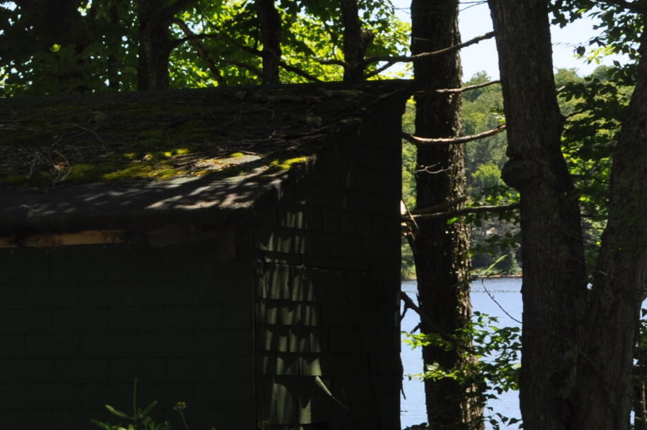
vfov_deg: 9.7
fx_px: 2524
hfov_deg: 14.1
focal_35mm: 141
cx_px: -162
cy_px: 420
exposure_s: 1/200
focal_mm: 29
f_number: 7.1
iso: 200
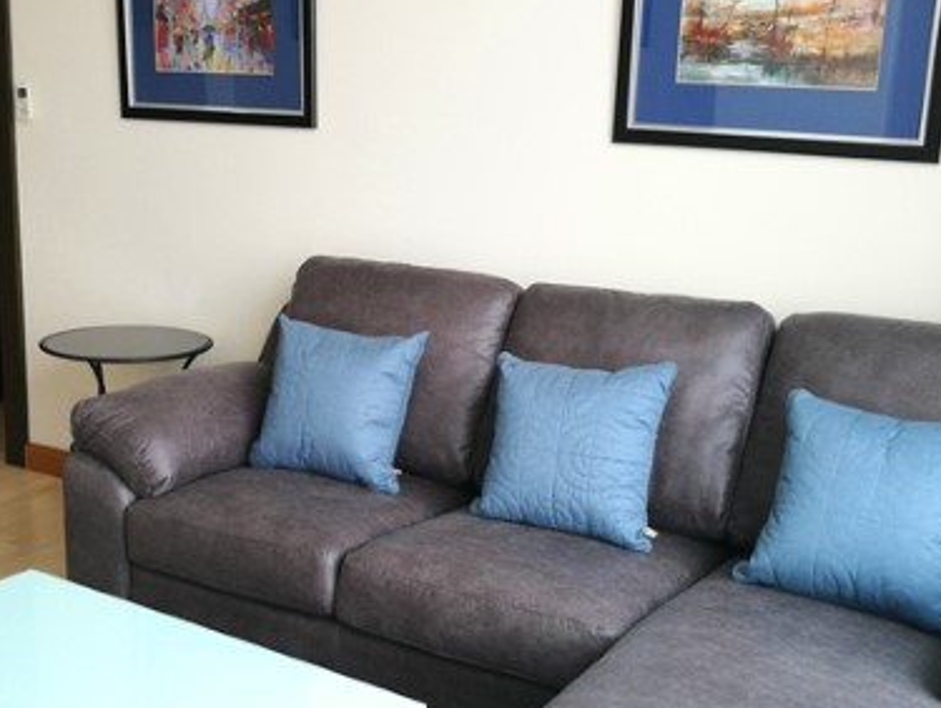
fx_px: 1252
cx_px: 355
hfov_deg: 40.9
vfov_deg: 31.6
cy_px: 374
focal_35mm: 46
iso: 64
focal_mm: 4.5
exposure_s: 1/50
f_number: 2.2
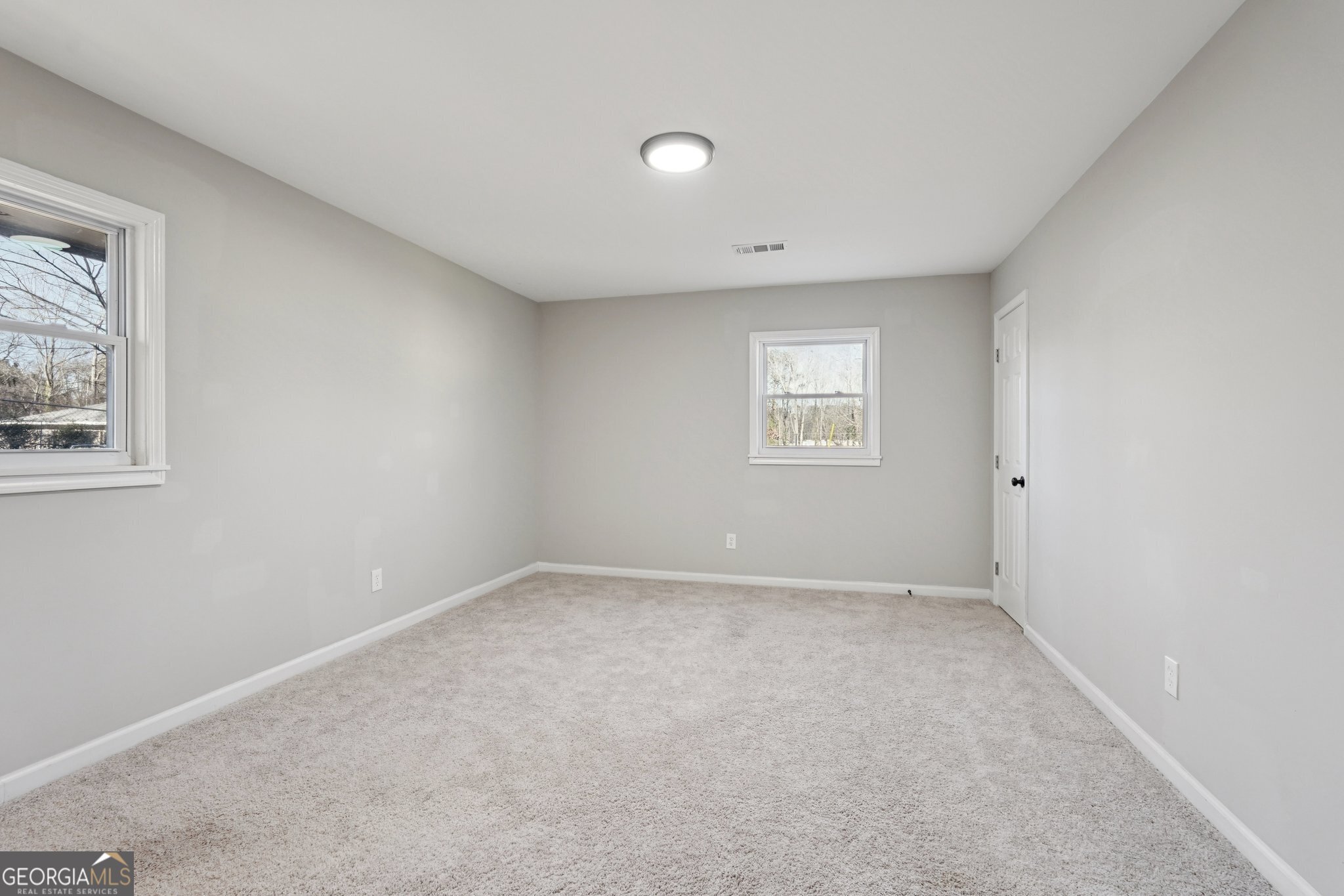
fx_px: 597
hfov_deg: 96.7
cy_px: 448
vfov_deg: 73.7
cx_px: 672
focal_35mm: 16
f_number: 8
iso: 800
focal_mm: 16
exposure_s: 1/13
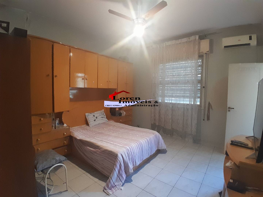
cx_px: 132
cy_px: 98
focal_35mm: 17
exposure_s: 1/24
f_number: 2.2
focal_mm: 1.46
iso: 320
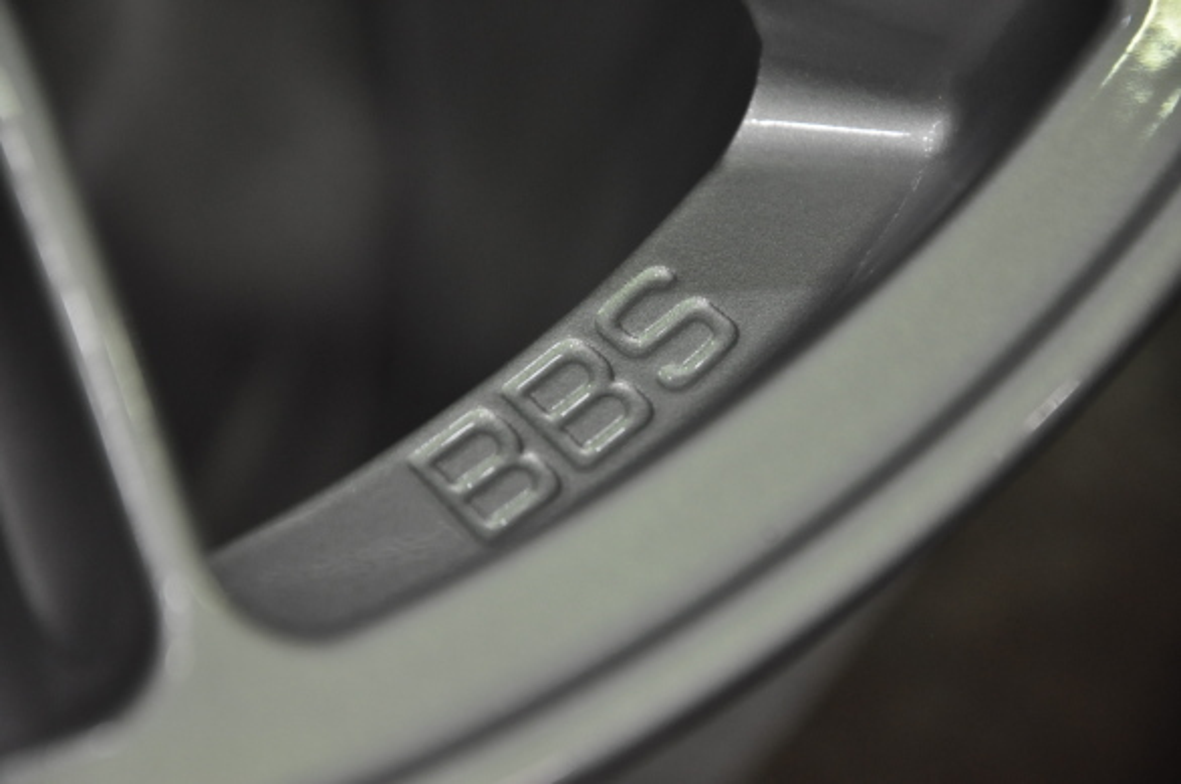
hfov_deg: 13.1
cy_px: 392
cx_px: 590
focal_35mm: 158
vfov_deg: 8.7
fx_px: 5160
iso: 1100
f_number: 5.6
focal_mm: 105
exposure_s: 1/125
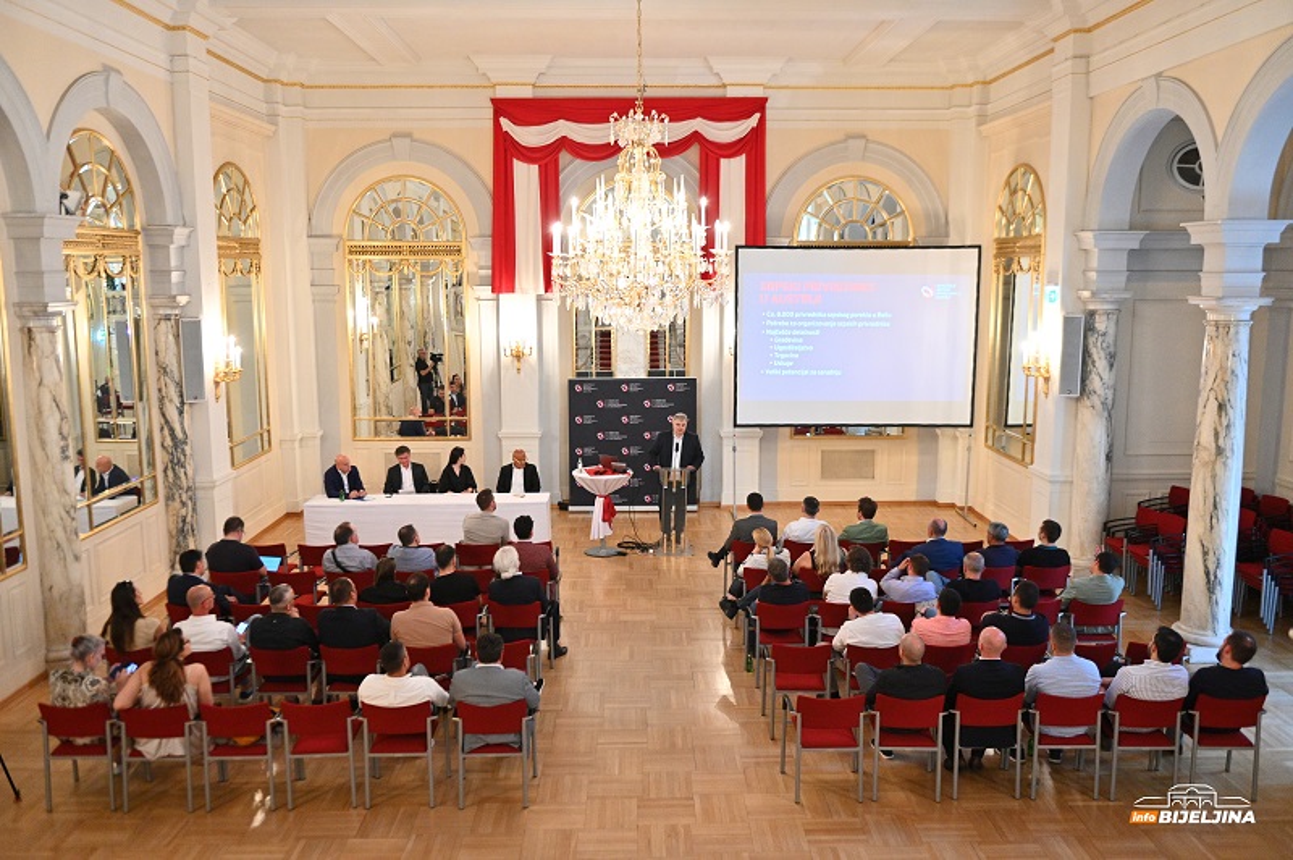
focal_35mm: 29
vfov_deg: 44.9
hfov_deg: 63.7
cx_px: 646
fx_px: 1041
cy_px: 430
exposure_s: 1/200
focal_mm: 29
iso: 3200
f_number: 2.8
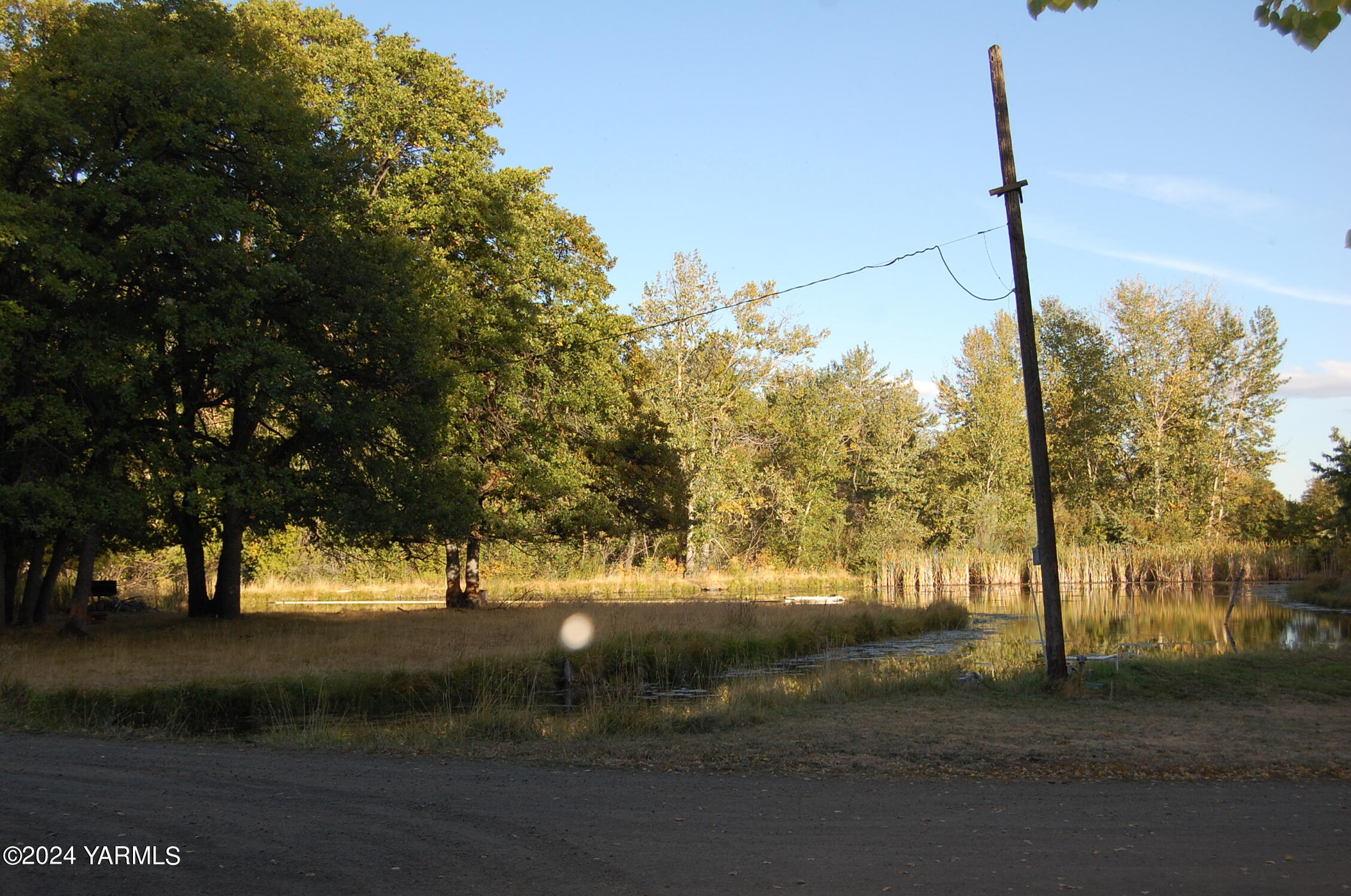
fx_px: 1742
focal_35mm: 46
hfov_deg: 42.4
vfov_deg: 28.8
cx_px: 676
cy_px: 448
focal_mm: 31
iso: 320
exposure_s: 1/500
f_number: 5.6
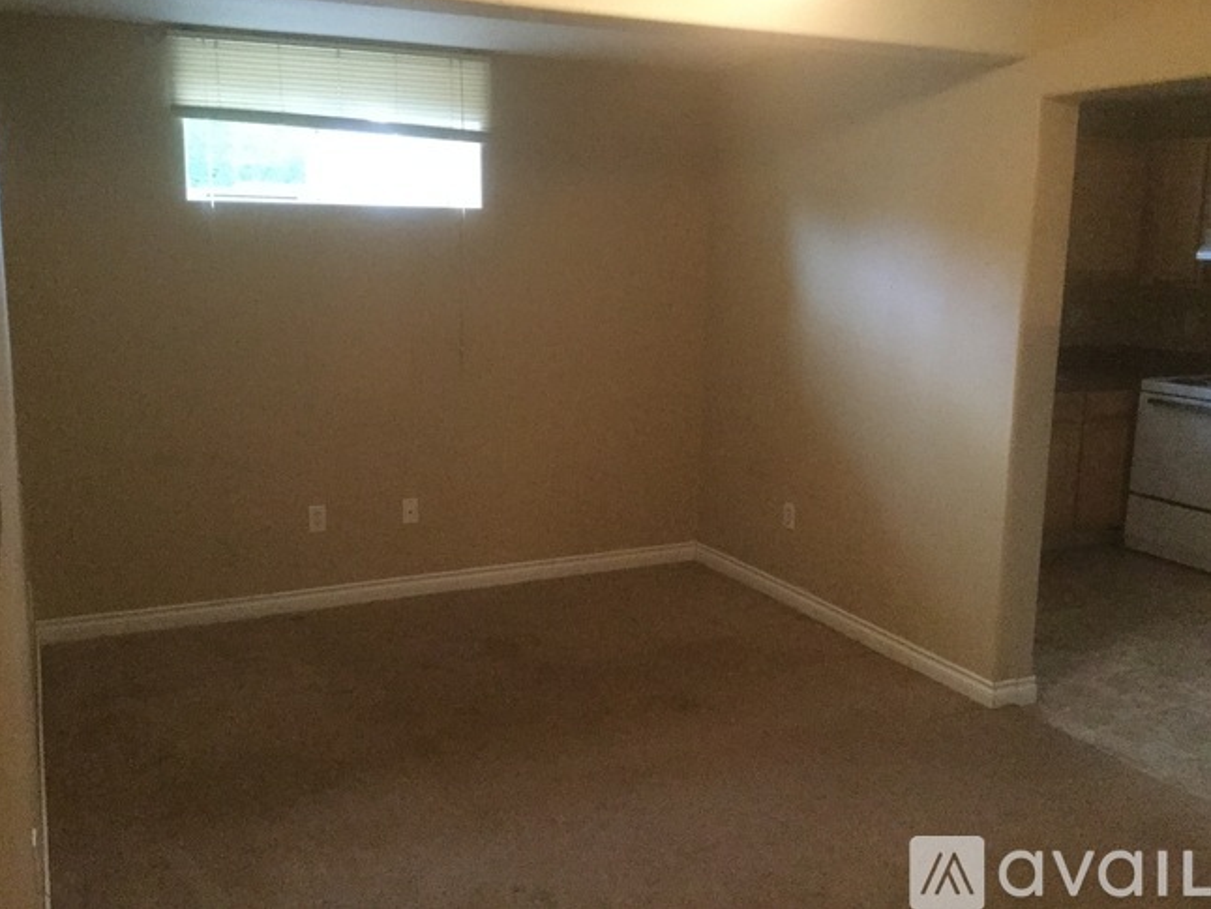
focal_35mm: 32
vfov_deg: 44.2
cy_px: 442
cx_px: 588
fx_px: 1120
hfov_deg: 56.8
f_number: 2.4
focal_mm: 3.3
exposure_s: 1/15
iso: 320
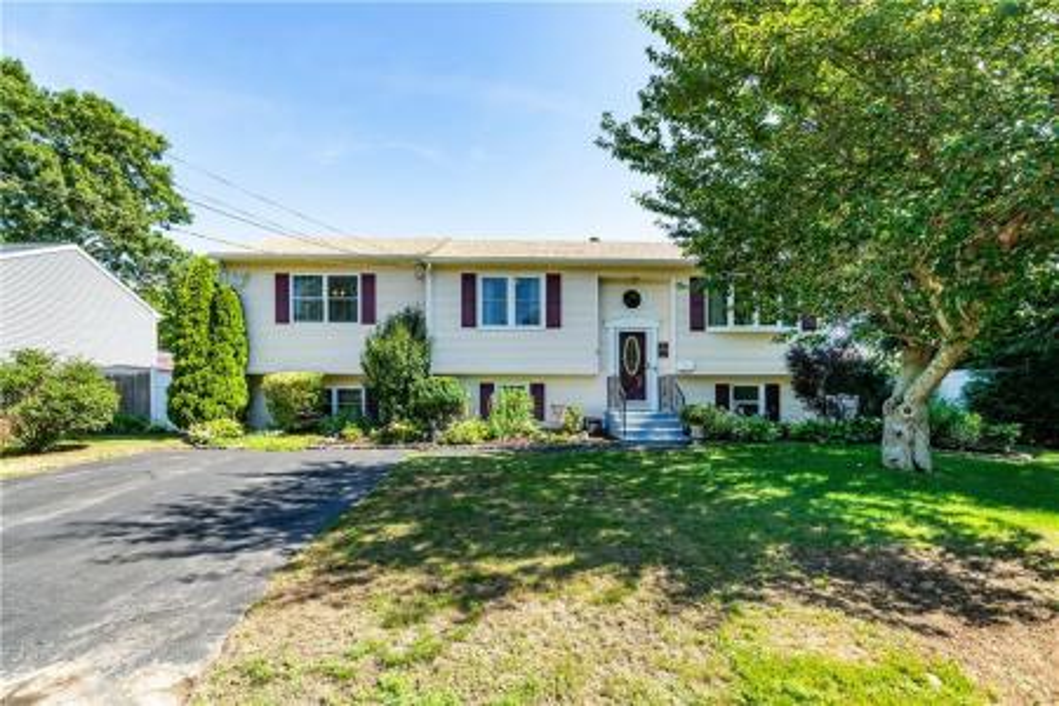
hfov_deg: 96.7
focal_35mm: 16
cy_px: 353
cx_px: 530
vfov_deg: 73.7
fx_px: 471
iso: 100
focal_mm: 16
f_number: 6.3
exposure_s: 1/125
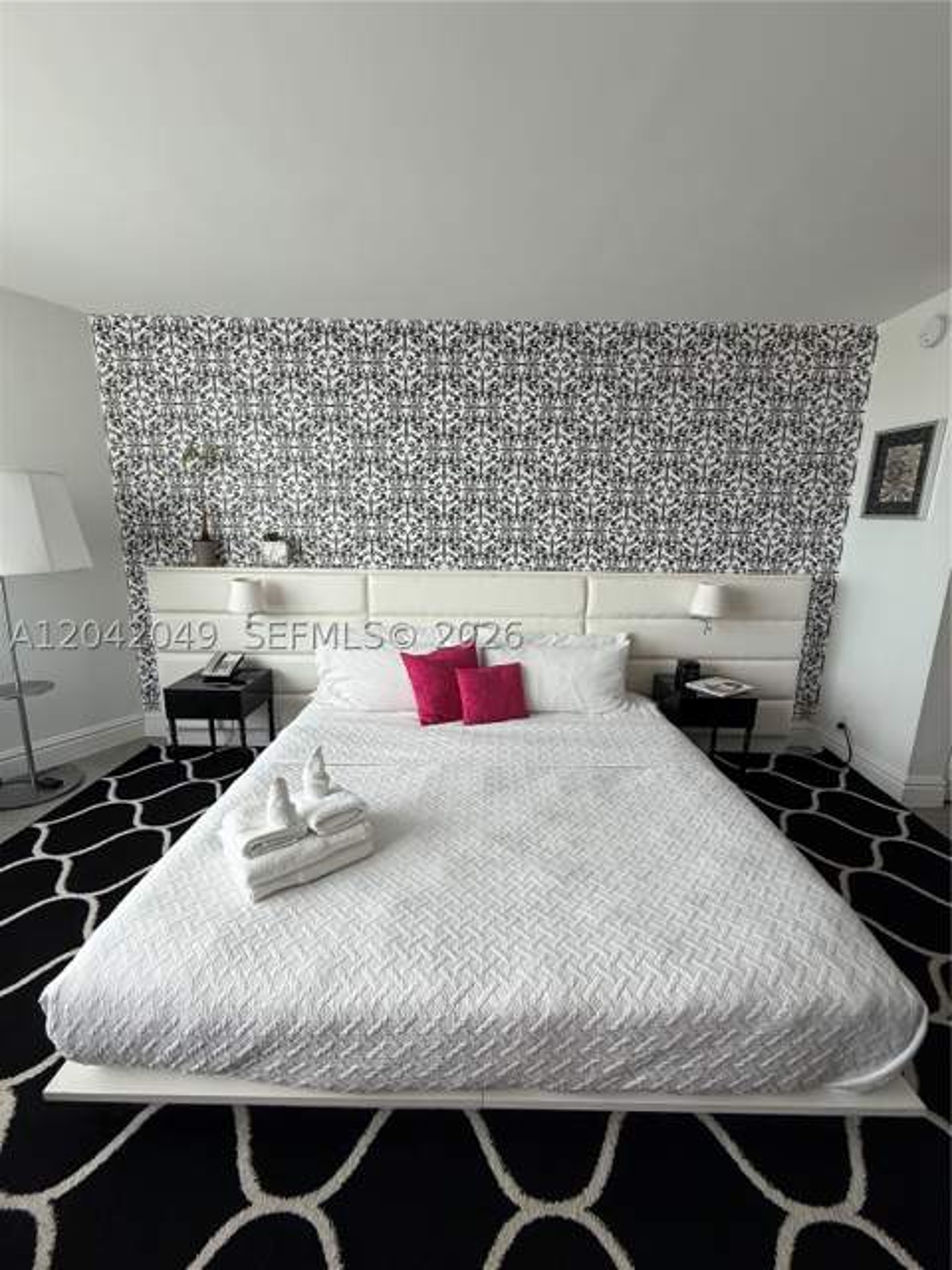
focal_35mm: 14
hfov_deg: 85.7
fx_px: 513
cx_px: 476
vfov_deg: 102.1
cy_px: 635
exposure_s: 1/99
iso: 50
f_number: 2.2
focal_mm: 2.22
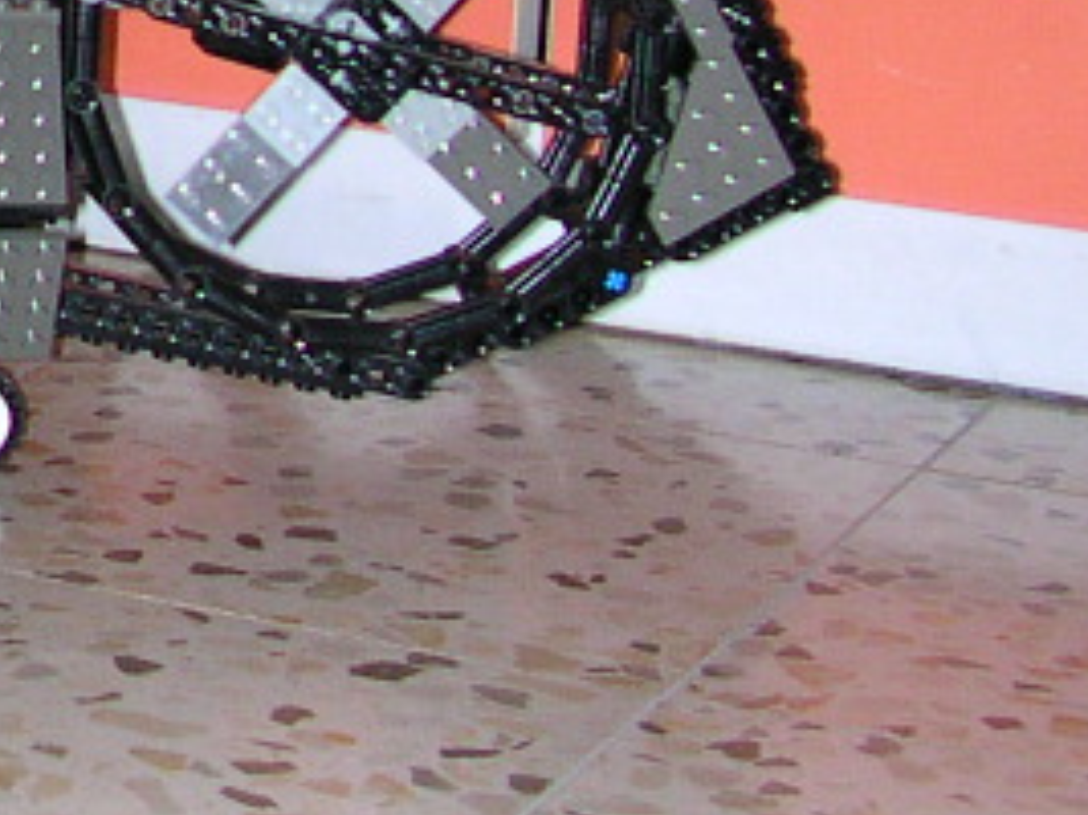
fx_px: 4461
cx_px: -856
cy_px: -192
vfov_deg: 10.3
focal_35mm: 142
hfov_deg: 12.7
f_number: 2.7
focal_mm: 5.6
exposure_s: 1/60
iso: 100
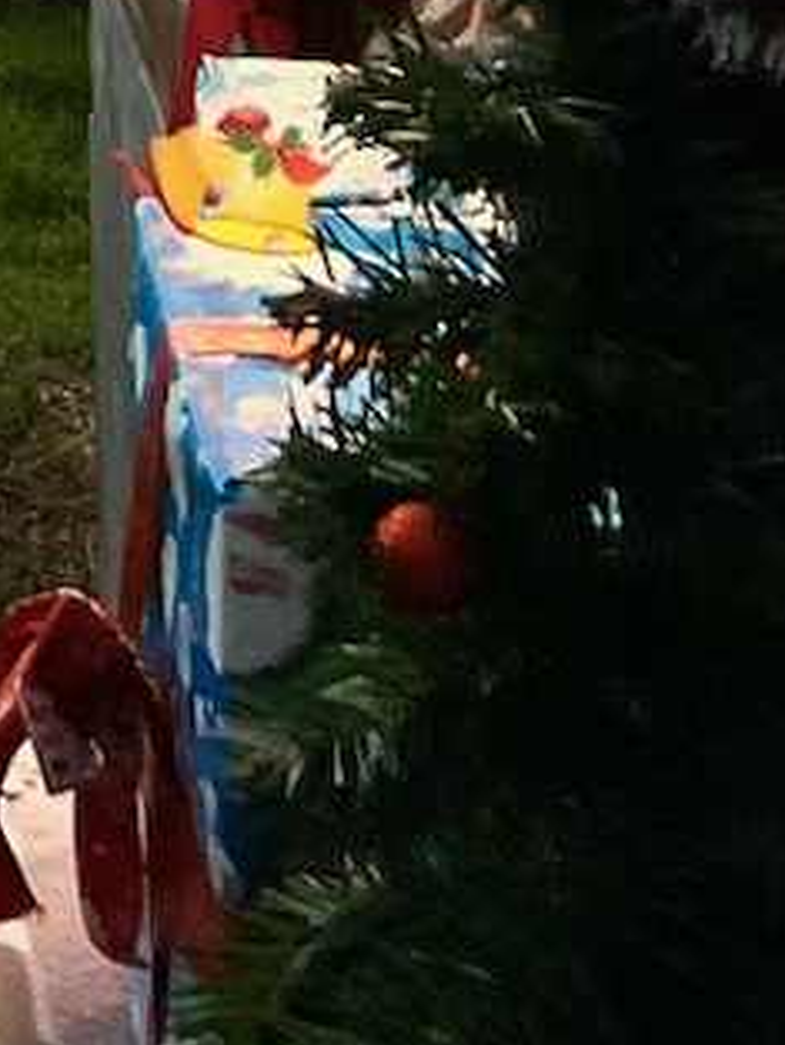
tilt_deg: -0.5
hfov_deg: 7.6
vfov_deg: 10.2
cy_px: -1436
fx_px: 5137
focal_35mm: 170
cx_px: -1620
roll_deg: +0.6
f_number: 1.5
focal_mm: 5.7
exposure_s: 1/383
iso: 50
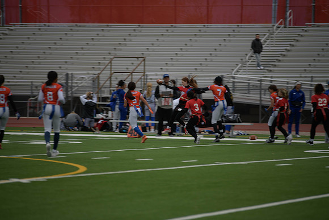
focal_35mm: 200
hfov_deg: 10.3
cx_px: 164
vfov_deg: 6.9
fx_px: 1828
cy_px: 110
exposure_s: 1/200
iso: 90
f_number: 2.8
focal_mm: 200
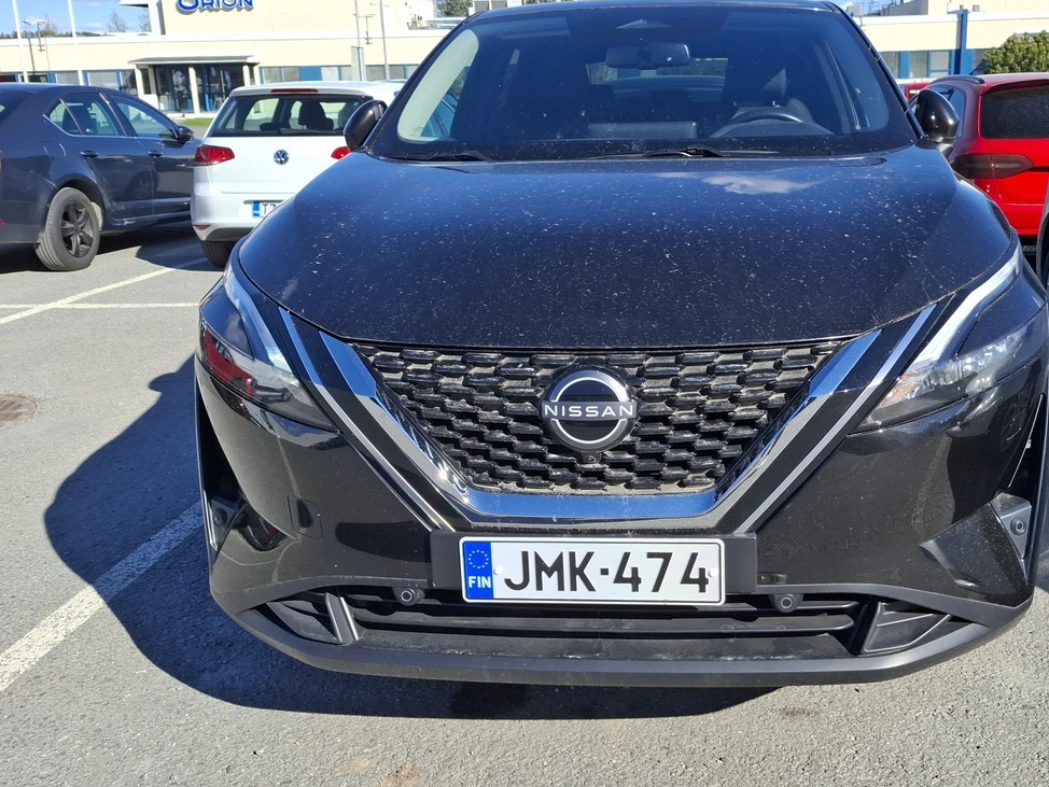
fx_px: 1031
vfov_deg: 41.8
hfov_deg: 53.4
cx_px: 646
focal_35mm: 34
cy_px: 356
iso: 50
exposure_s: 1/1792
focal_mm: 5.54
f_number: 1.8
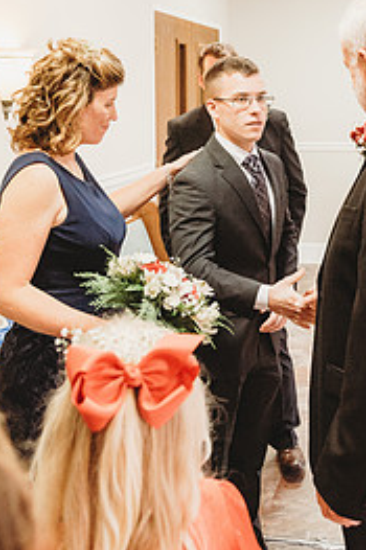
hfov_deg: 25.3
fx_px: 809
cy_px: 140
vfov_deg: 36.7
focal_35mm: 53
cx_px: 251
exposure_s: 1/200
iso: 4000
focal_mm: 31
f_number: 4
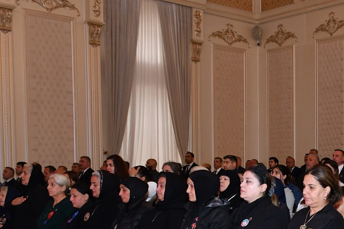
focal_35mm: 68
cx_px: 359
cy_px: 234
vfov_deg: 19.4
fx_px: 649
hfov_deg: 27.6
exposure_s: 1/80
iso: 1000
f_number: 8
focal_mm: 18
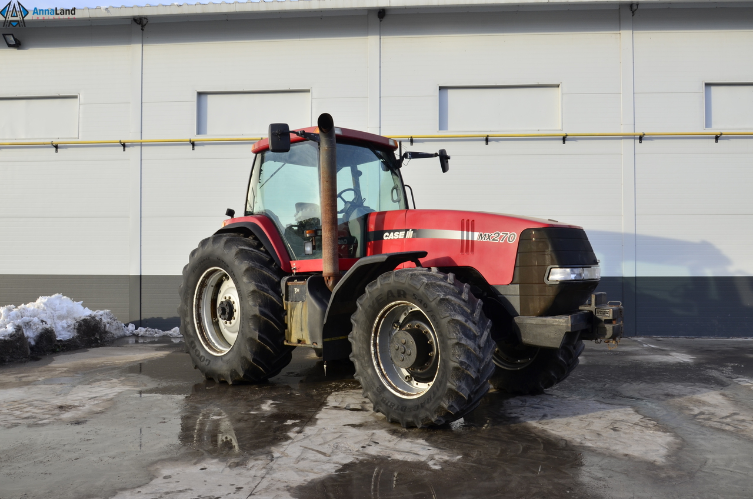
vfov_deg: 47.7
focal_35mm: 27
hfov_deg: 67.5
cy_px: 250
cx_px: 376
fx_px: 564
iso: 125
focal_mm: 18
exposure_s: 1/60
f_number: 11
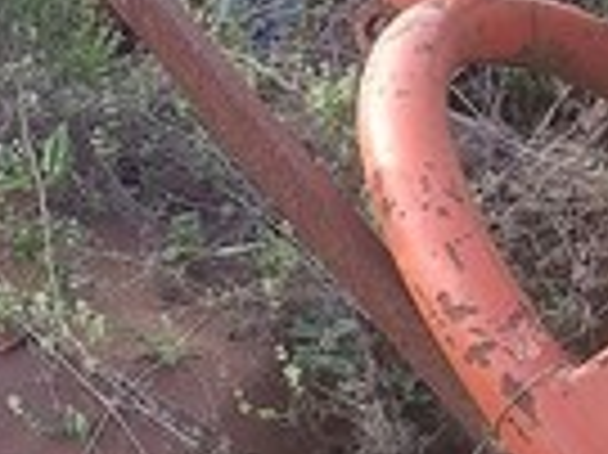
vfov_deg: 13.8
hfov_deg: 16.8
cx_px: -293
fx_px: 1878
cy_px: 121
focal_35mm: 107
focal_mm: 5.23
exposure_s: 1/120
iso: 32
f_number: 1.8
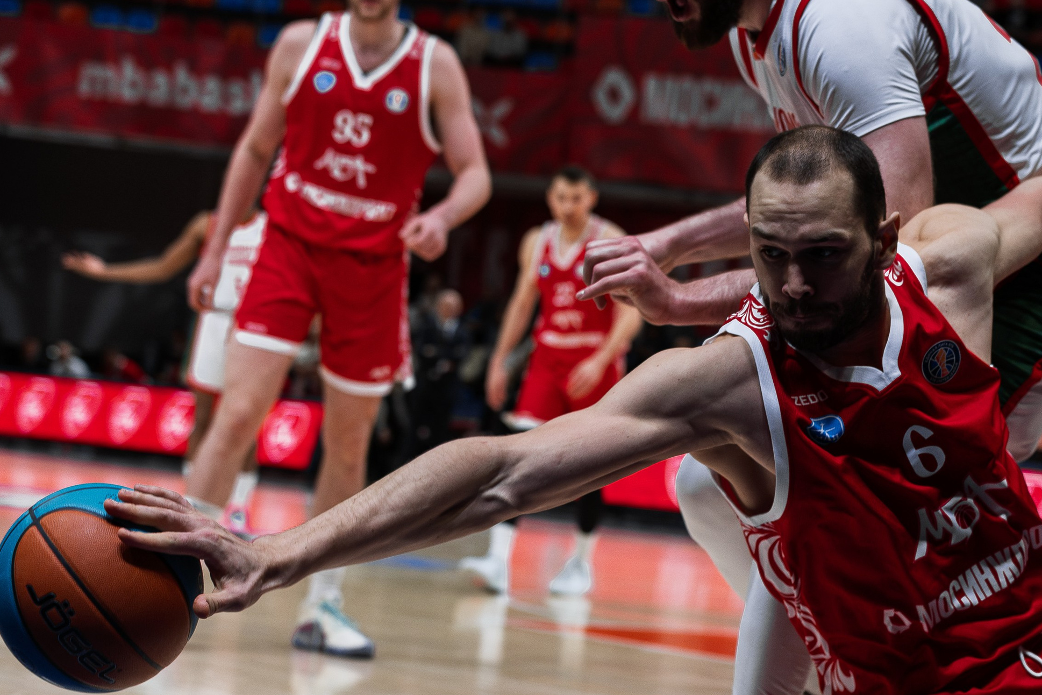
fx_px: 3068
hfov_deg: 19.2
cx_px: 712
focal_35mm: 106
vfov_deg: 12.9
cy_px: 305
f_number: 4
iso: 1000
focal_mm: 70
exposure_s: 1/1250
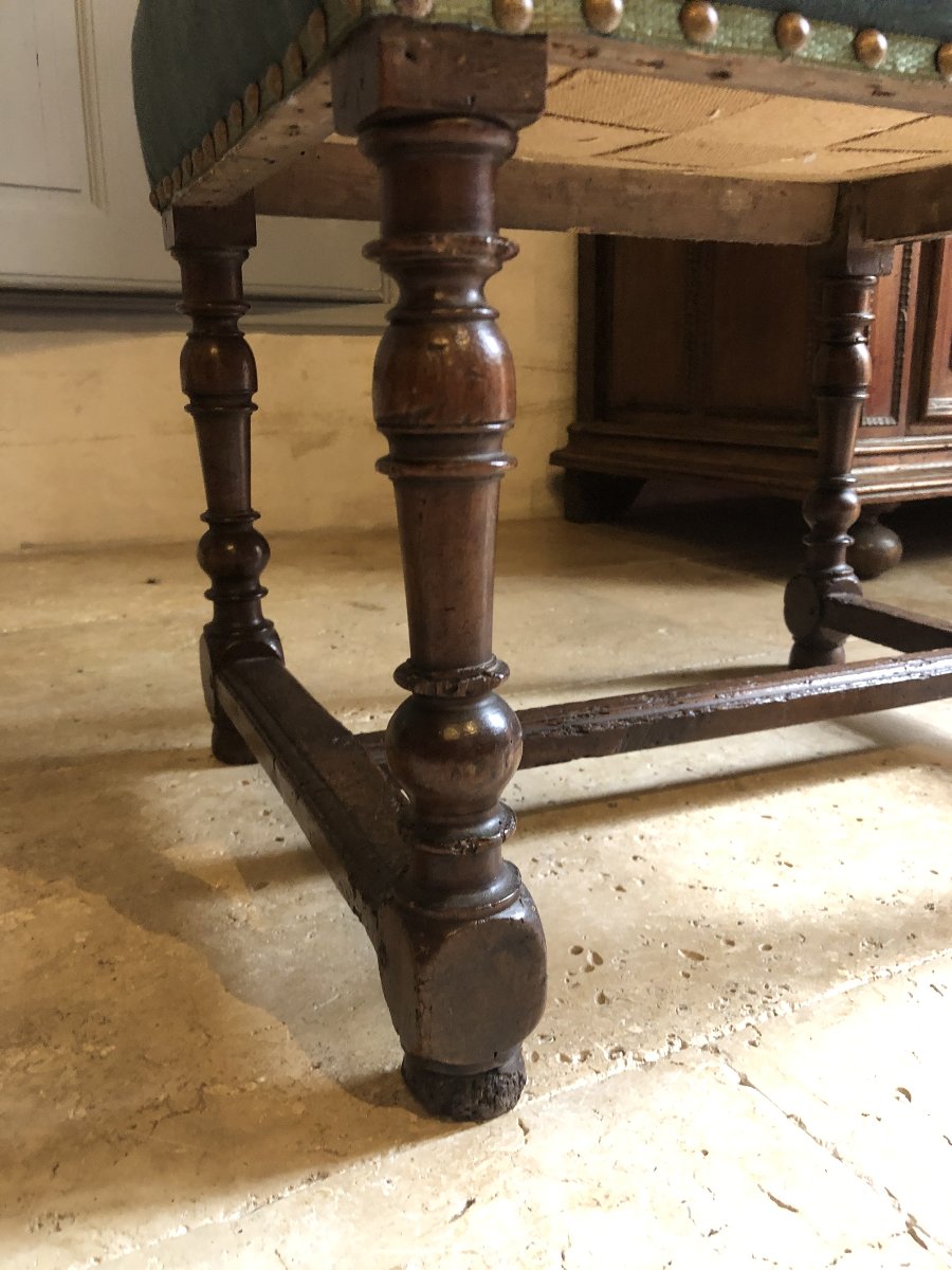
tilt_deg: -13.7
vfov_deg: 63.4
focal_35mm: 28
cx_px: 476
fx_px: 1027
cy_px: 635
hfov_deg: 49.7
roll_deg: +0.3
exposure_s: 1/9
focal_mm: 4
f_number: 1.8
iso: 100
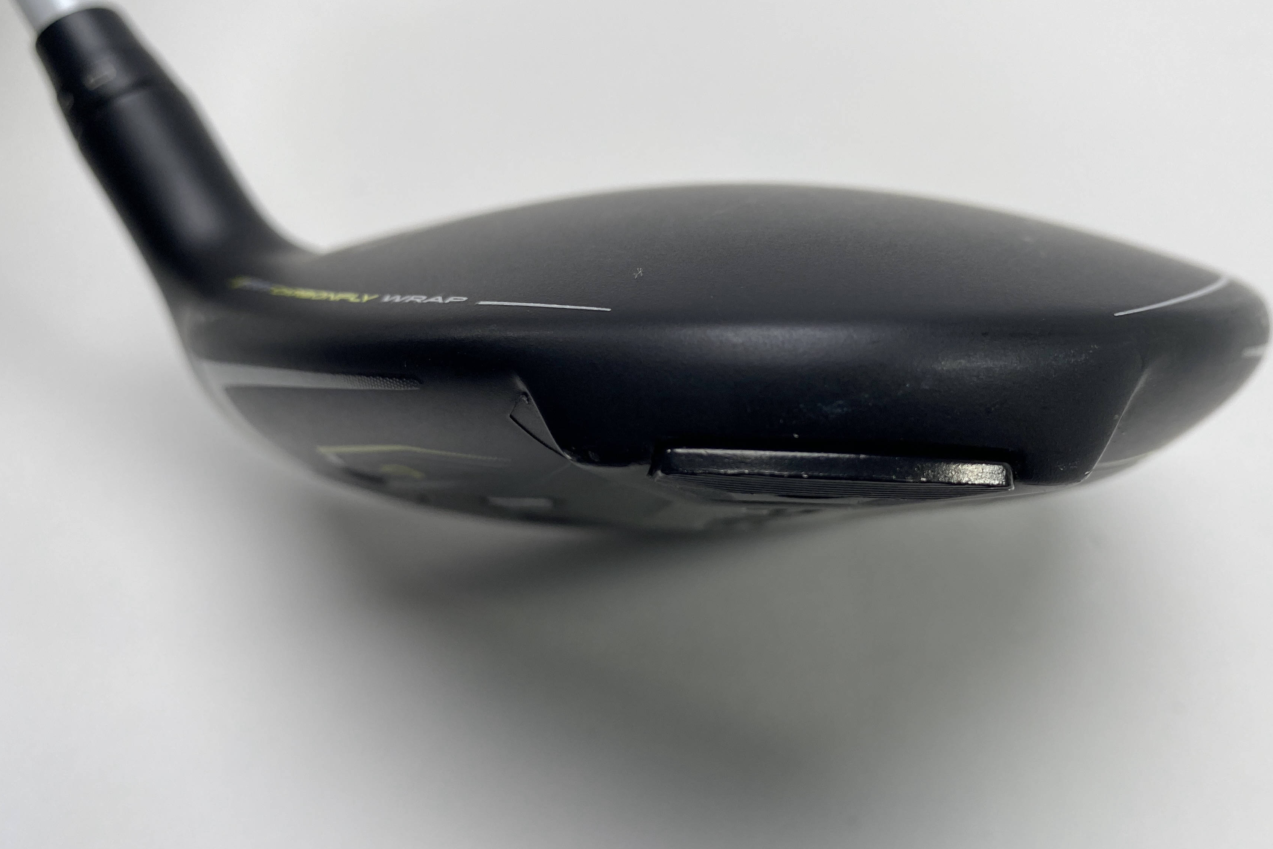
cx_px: 716
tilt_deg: -53.8
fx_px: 1096
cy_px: 448
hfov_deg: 60.1
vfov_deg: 42.3
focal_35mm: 31
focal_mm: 4.25
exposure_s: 1/263
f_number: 1.8
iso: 32
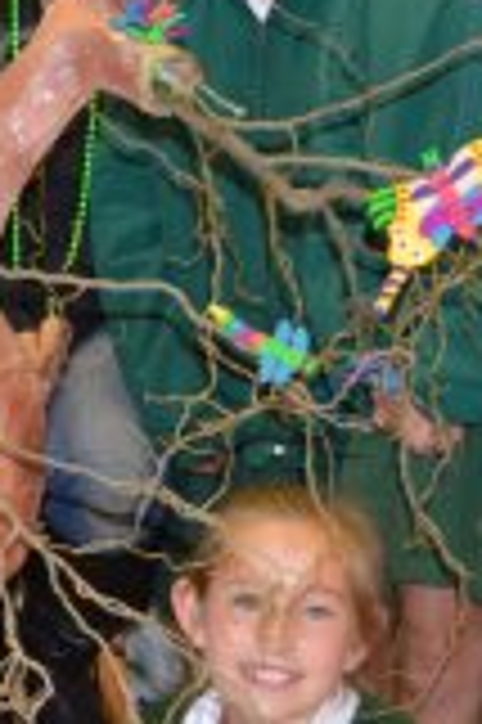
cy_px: 292
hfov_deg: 8.8
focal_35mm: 149
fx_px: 2993
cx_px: -401
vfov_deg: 13.8
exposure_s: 1/60
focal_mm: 29
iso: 720
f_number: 4.5
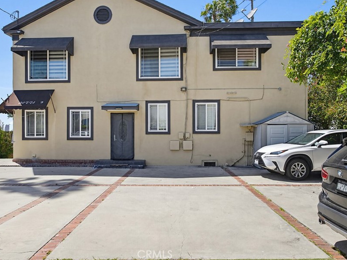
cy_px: 113
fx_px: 271
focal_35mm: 27
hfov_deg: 65.3
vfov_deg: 51.2
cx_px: 161
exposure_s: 1/250
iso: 160
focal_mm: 22
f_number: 8
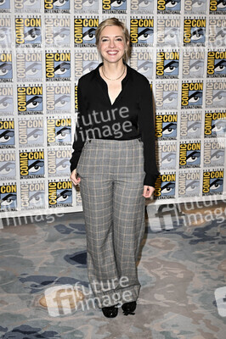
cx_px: 113
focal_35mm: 47
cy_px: 170
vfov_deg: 41.9
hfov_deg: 28.6
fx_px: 443
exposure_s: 1/250
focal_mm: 47
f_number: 5
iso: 2500
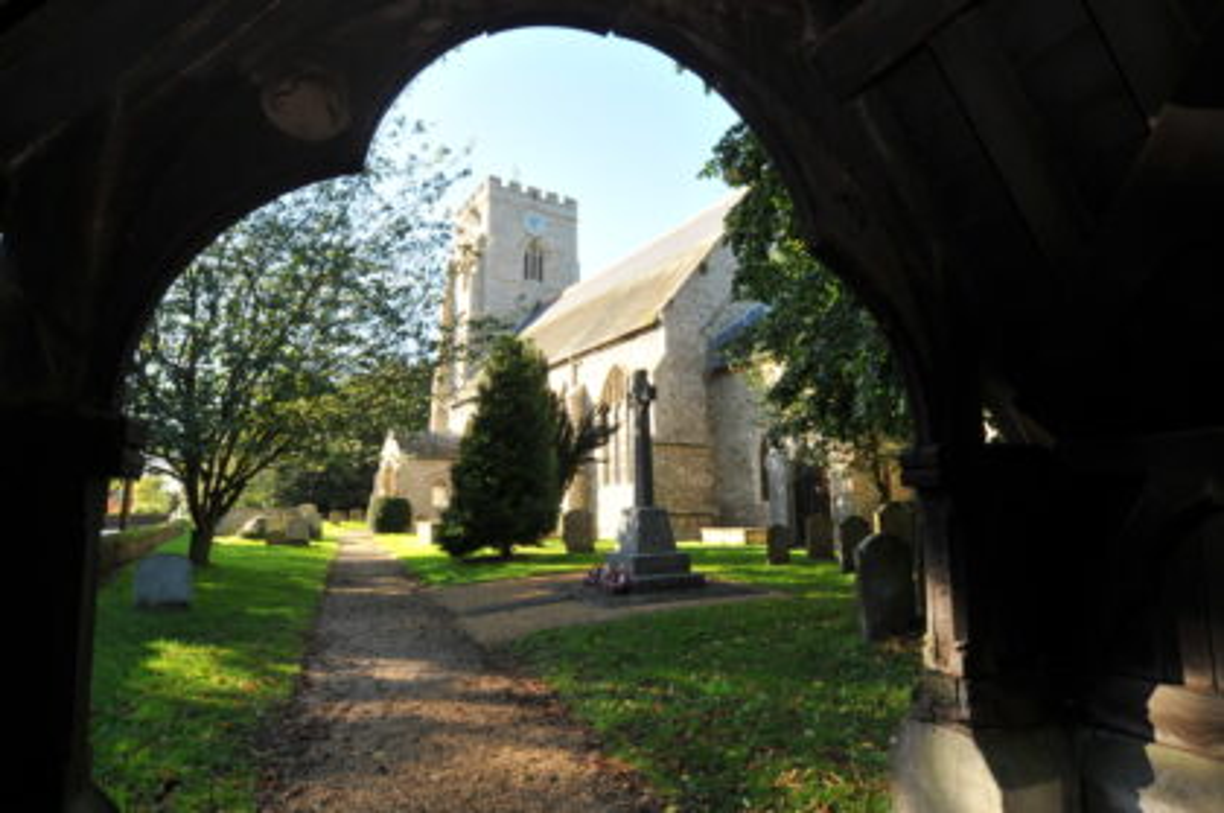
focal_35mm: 18
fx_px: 611
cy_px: 406
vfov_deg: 67.3
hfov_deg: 90.1
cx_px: 612
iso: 200
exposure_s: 1/25
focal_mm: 12
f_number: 11
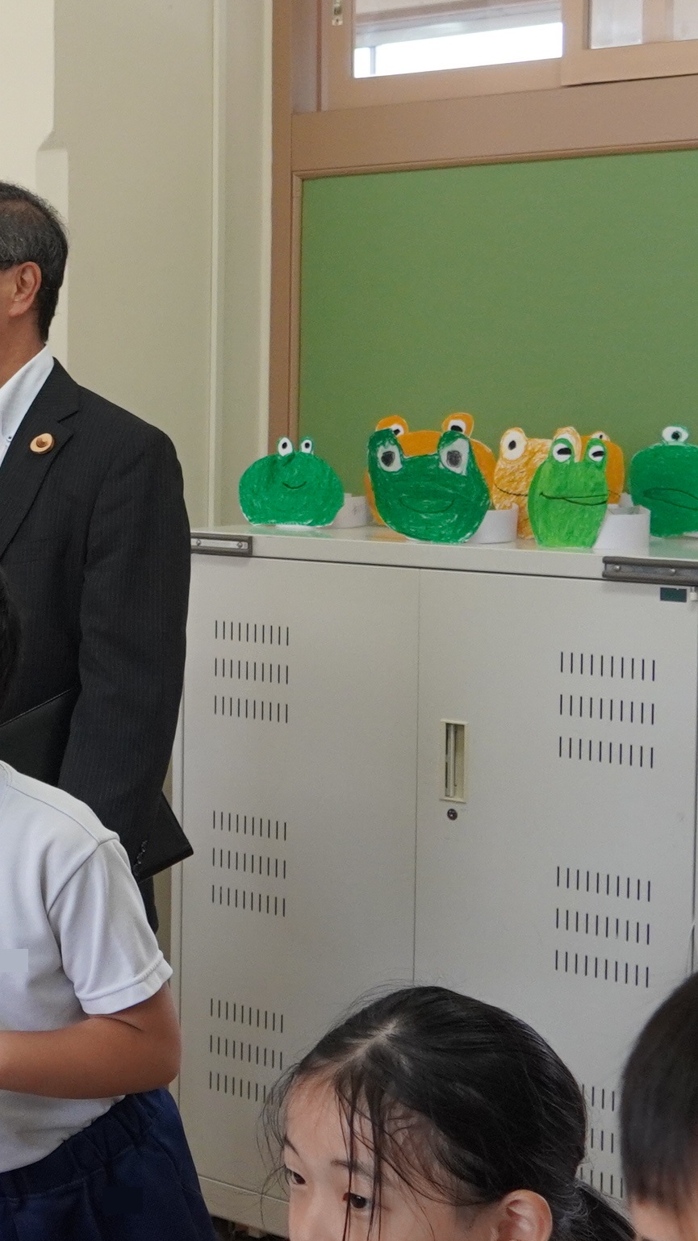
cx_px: -471
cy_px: 560
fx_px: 2567
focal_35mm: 78
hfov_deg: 14.1
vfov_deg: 27.2
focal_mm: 18
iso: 1000
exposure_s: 1/160
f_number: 4
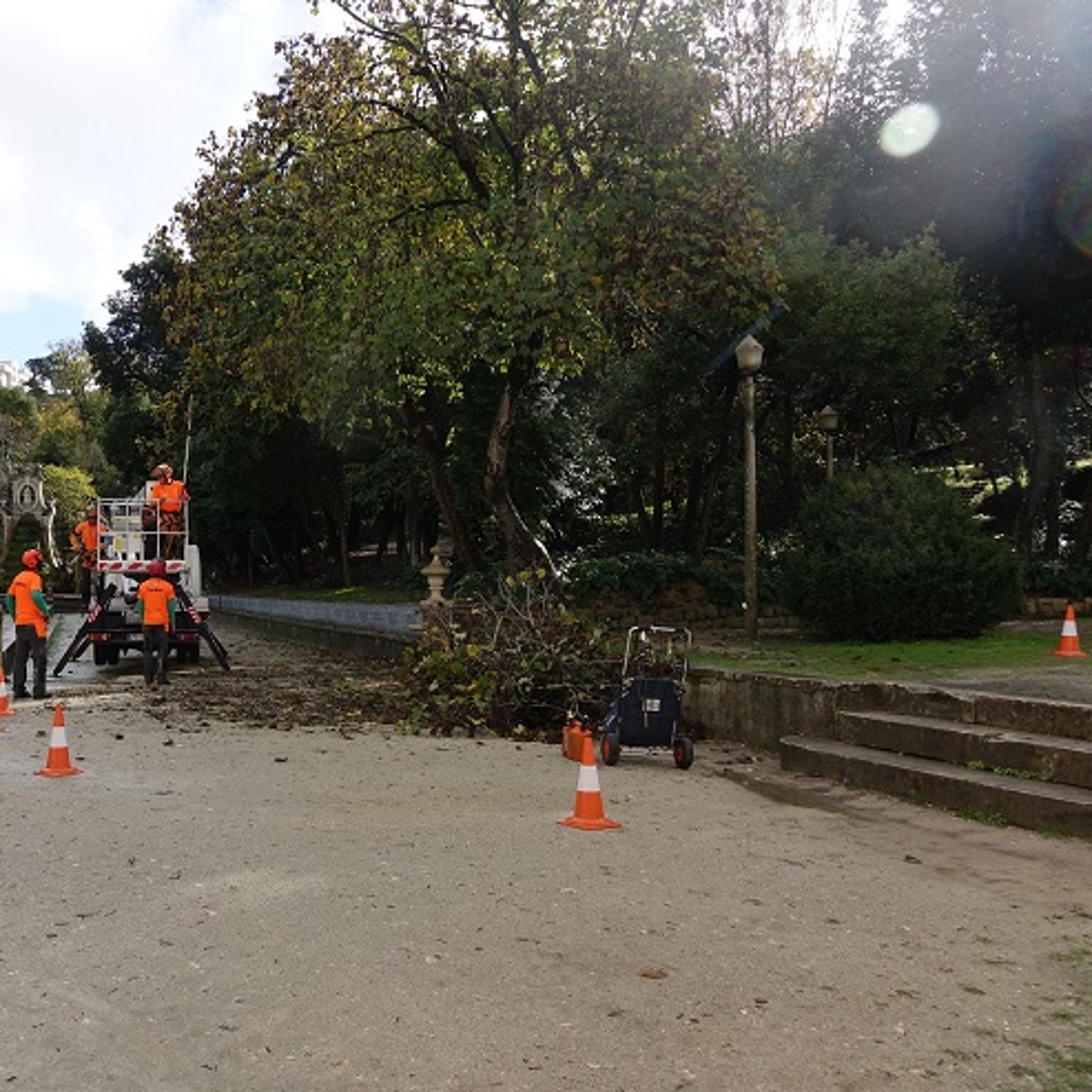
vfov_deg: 52.5
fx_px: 1106
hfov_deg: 51.3
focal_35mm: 31
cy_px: 547
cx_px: 341
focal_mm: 8.8
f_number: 4
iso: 100
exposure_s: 1/500
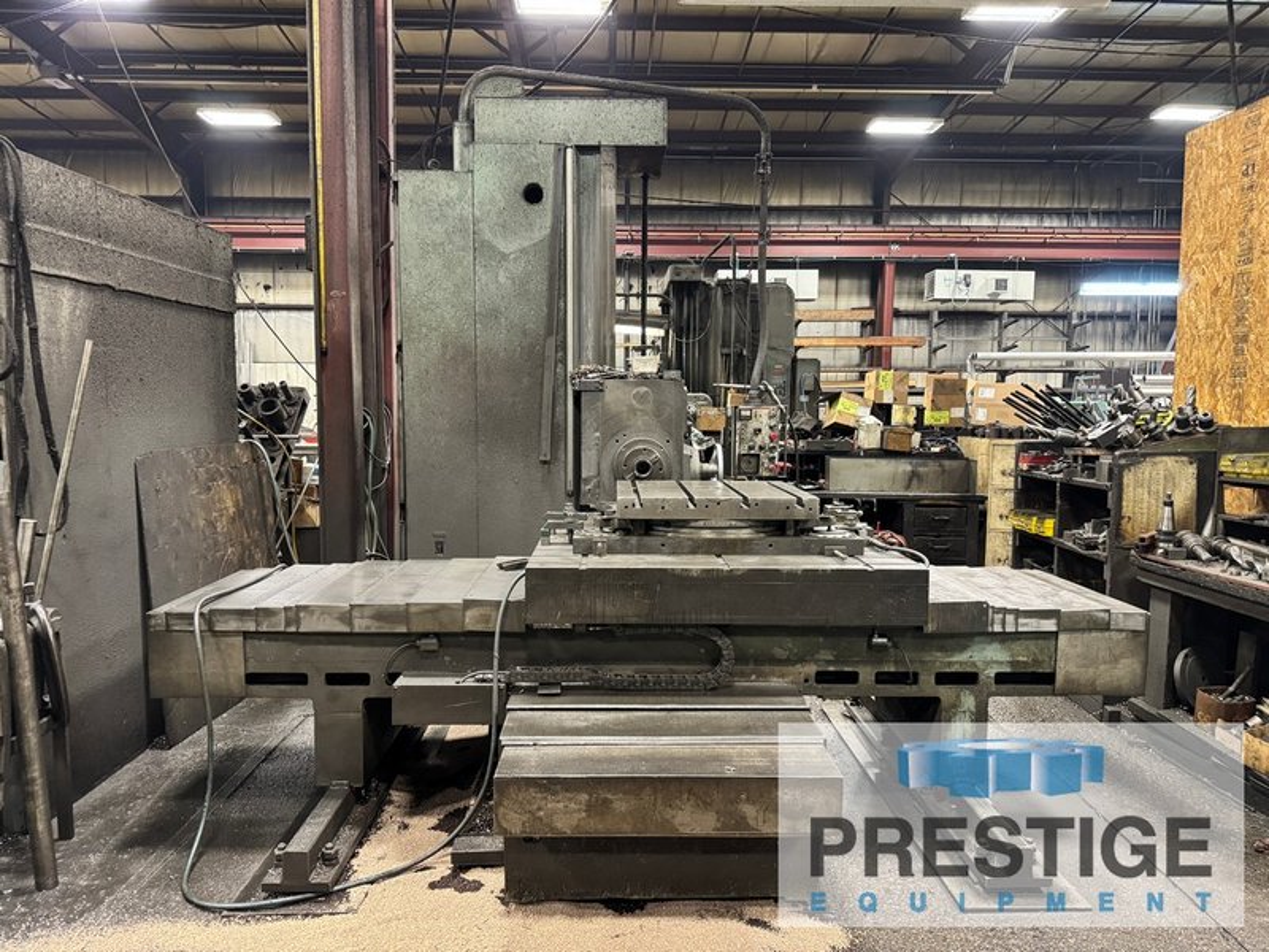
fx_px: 880
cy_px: 476
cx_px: 634
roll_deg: -0.7
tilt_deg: -5.2
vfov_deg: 56.8
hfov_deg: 71.6
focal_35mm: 24
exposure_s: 1/60
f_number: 1.78
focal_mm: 6.76
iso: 800
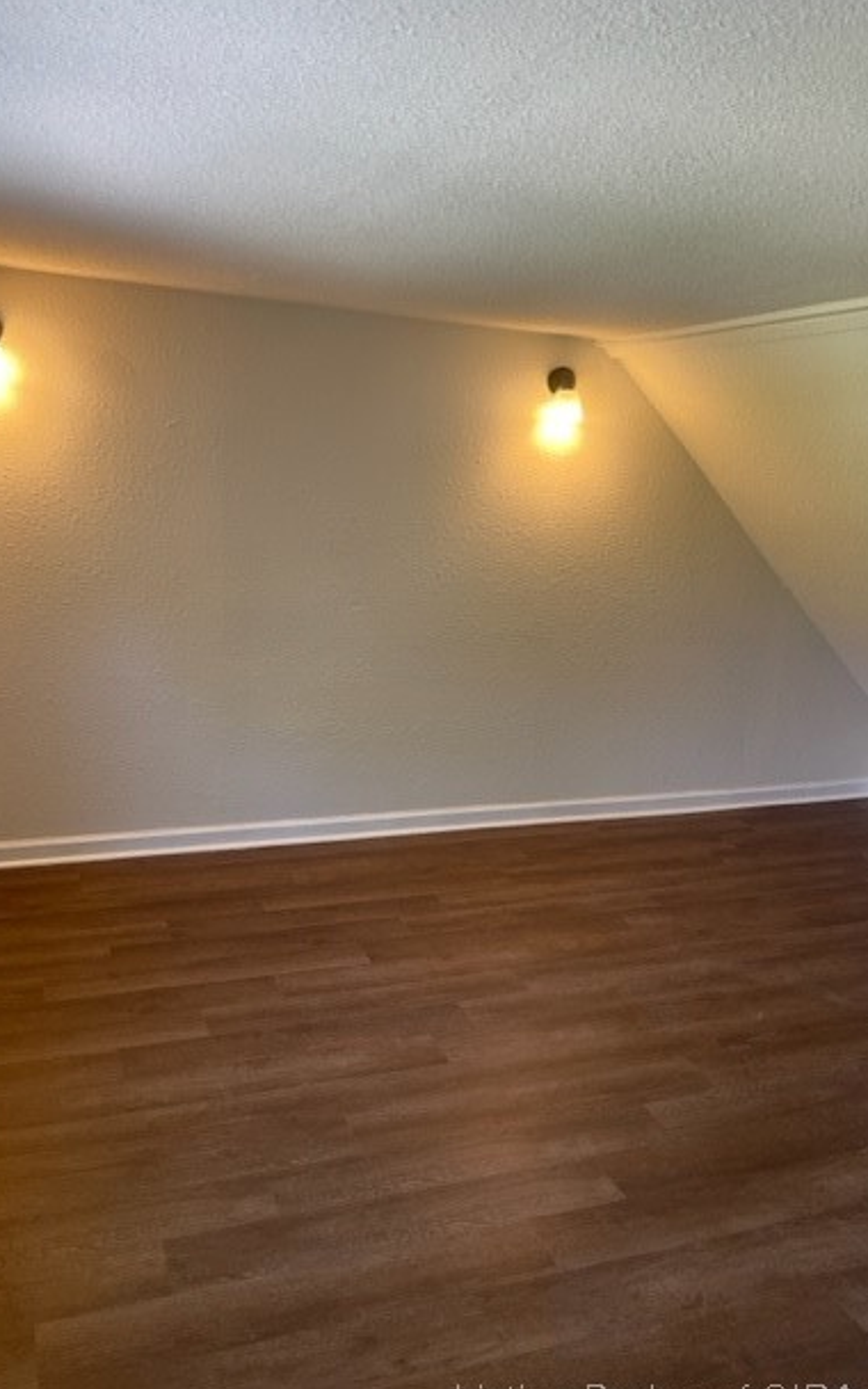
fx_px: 1098
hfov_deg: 43.1
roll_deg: -3.0
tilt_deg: -10.8
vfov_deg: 64.6
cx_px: 445
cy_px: 701
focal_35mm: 29
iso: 125
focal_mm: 5.1
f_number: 1.6
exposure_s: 1/115
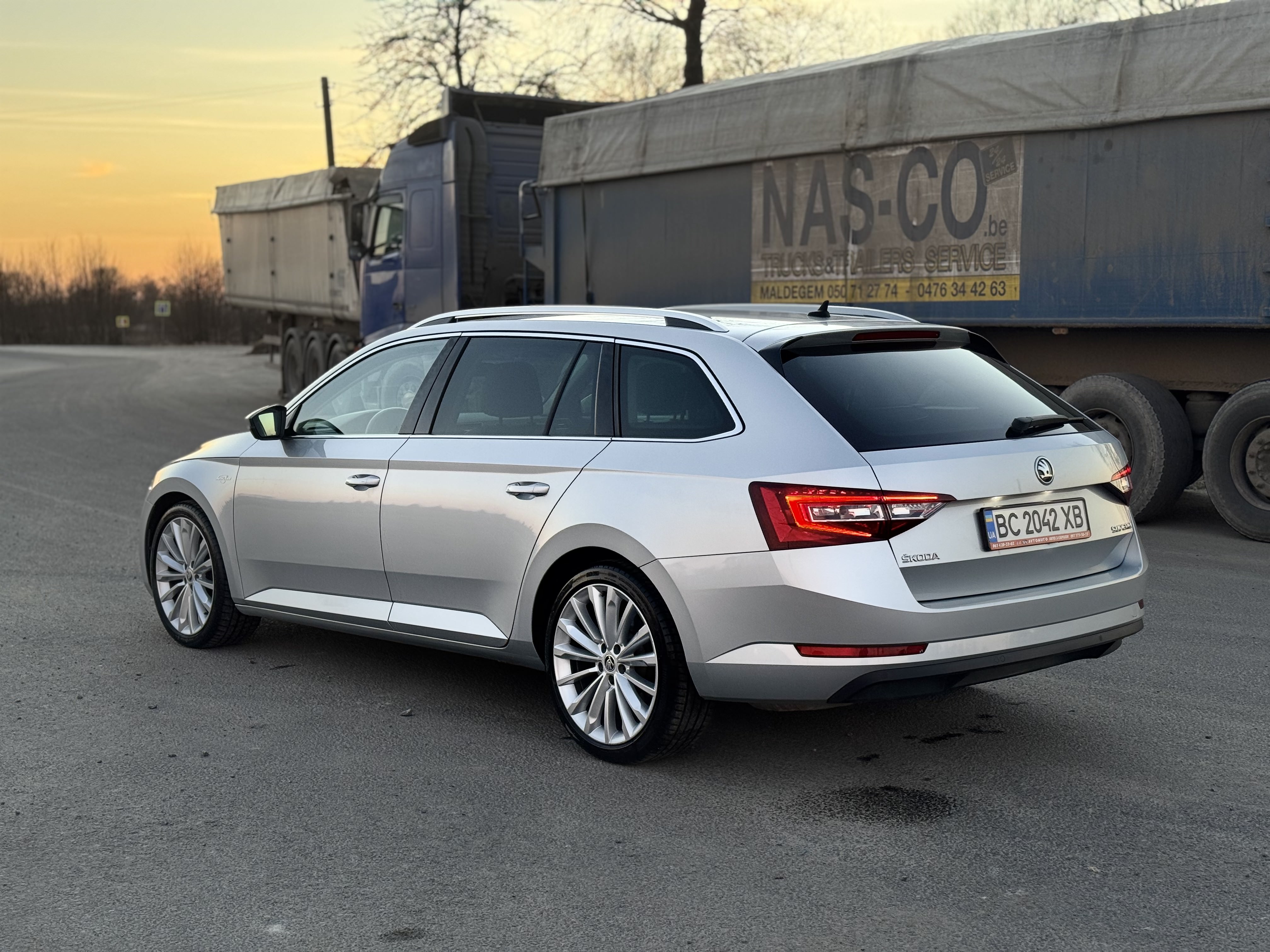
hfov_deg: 39.7
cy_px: 476
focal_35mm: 48
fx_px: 1761
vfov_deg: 30.3
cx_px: 635
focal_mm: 6.76
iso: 80
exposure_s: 1/172
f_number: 1.78
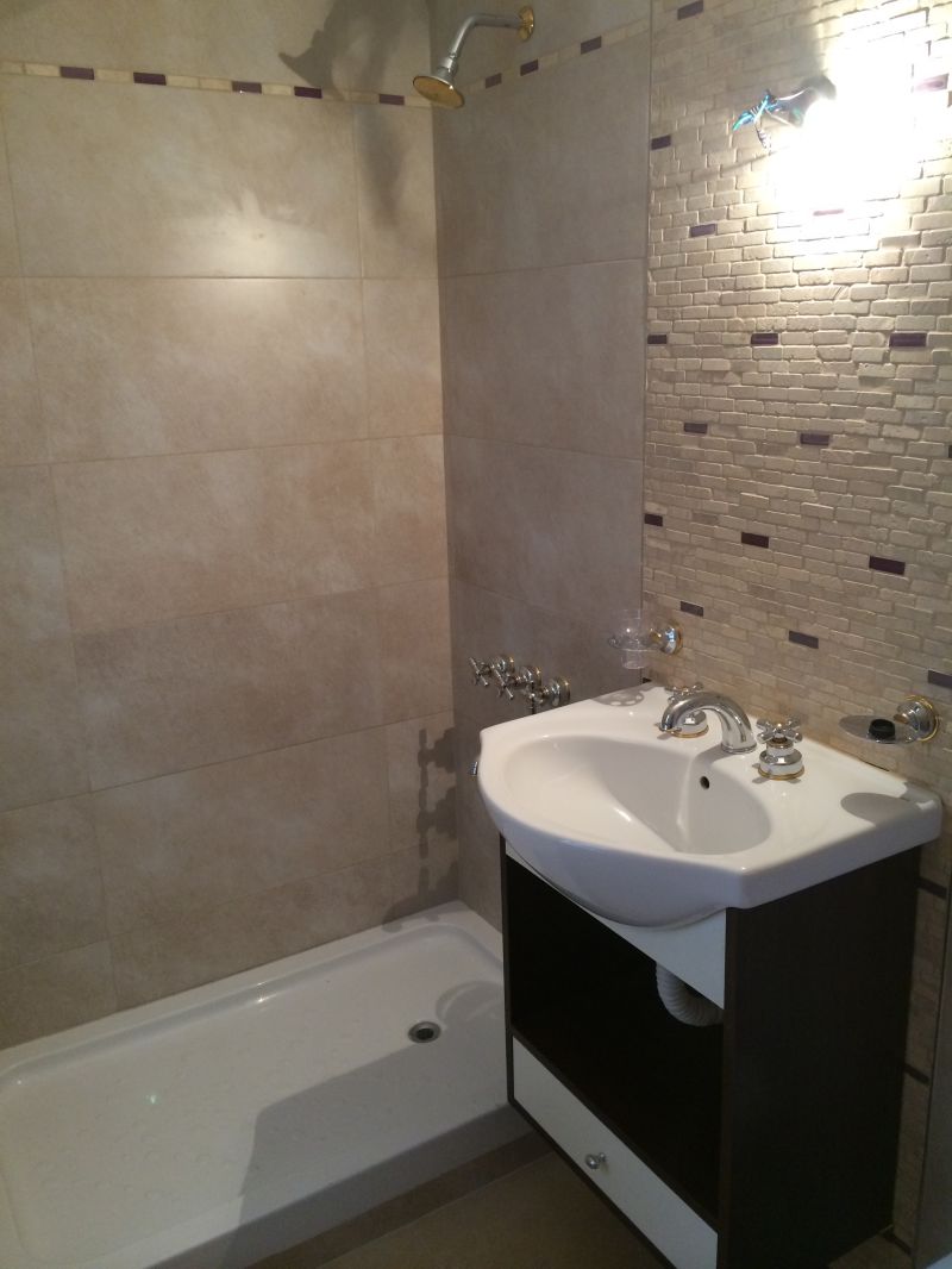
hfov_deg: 46.8
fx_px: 1100
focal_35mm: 30
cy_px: 634
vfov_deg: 60.0
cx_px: 476
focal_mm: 4.12
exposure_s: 1/33
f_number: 2.2
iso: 200
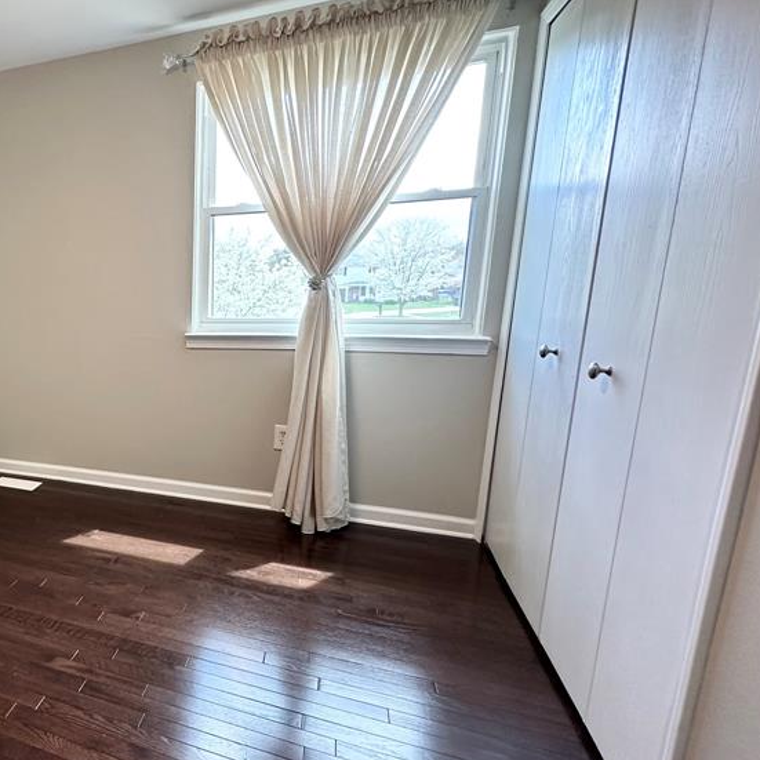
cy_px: 396
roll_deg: +1.1
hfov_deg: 57.0
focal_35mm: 23
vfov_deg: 67.2
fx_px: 571
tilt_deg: -11.8
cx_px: 63
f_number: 2.2
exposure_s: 1/120
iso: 160
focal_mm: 2.22
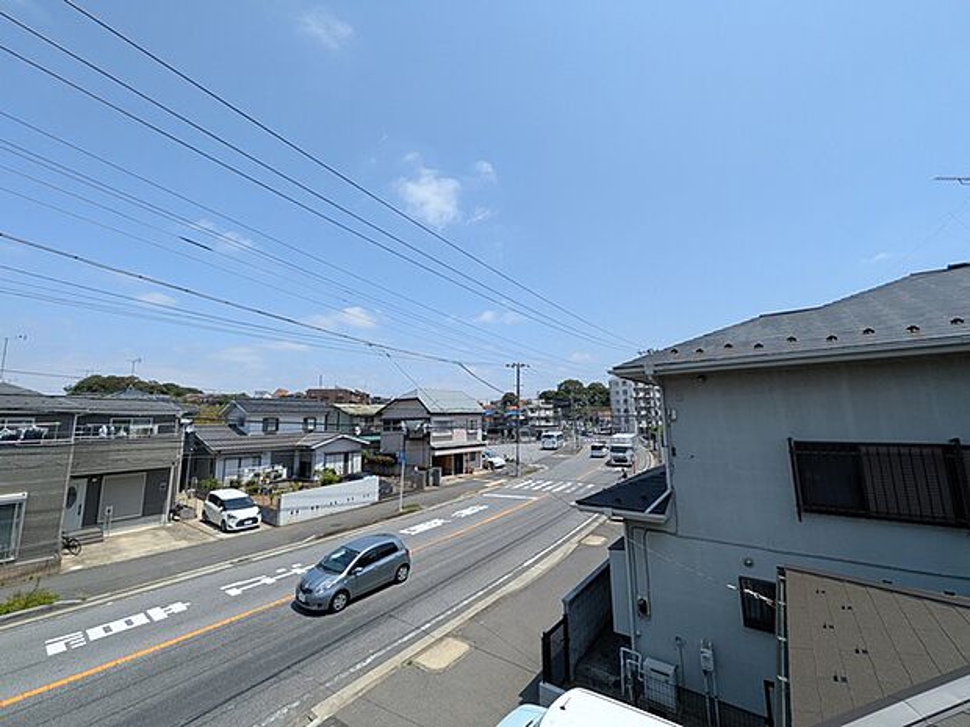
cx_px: 485
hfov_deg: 102.1
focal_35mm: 14
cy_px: 364
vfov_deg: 85.7
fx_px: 392
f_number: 2.2
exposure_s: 1/1923
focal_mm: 1.83
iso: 47
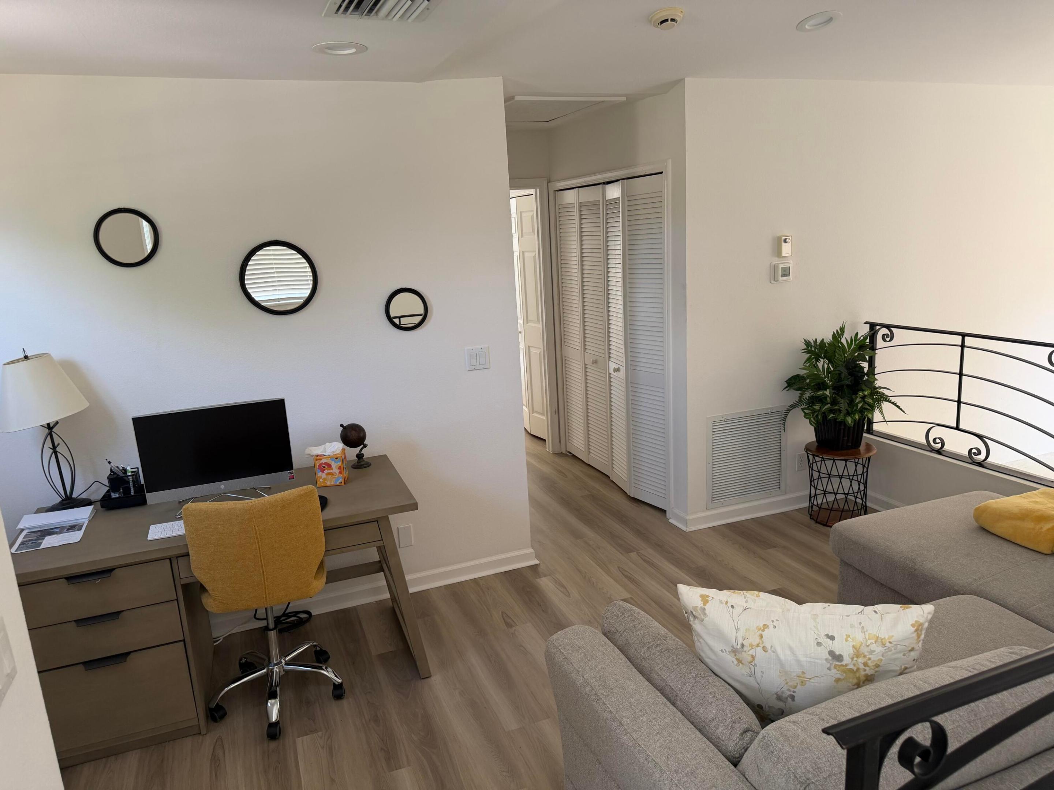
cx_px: 527
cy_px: 395
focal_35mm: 24
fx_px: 731
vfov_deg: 56.8
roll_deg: +3.6
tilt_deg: -12.3
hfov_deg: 71.6
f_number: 1.78
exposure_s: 1/60
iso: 160
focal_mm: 6.76
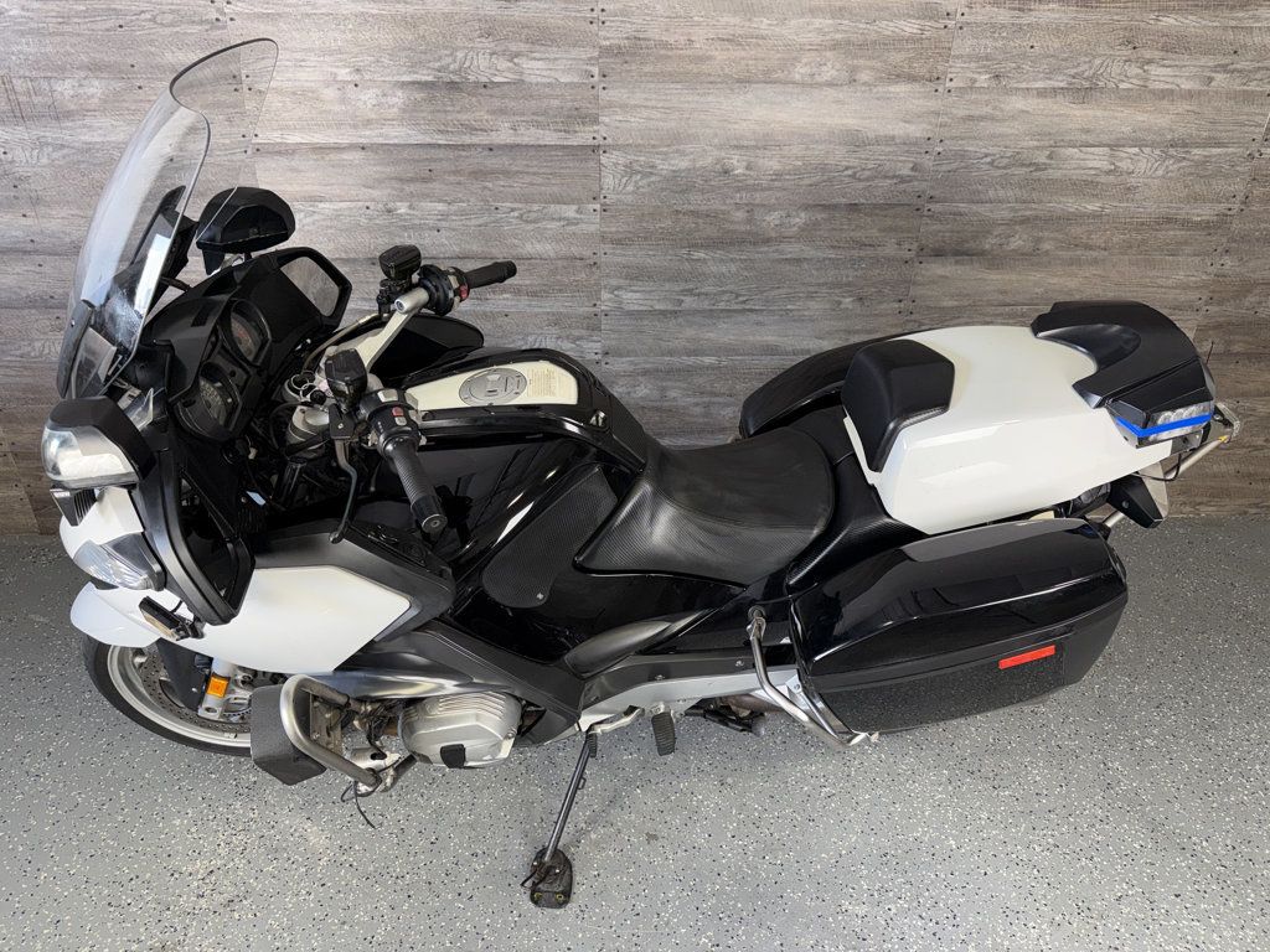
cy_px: 476
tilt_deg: -29.8
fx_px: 881
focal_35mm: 24
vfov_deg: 56.8
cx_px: 635
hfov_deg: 71.6
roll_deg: -0.5
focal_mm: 6.76
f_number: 1.78
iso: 50
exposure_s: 1/39
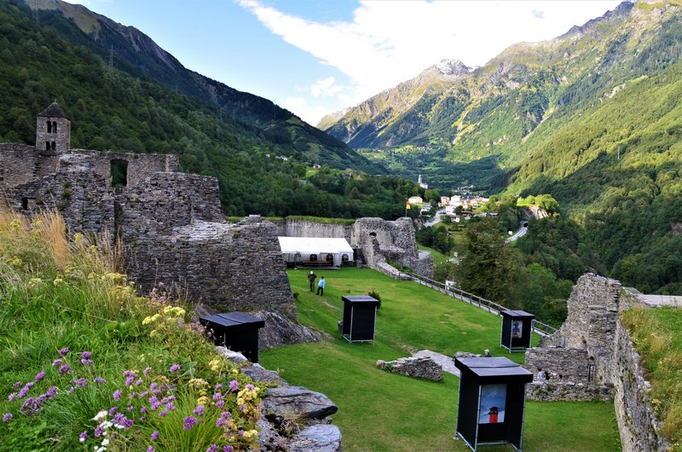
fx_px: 510
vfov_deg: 47.7
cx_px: 341
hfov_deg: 67.5
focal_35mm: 27
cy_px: 226
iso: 320
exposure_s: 1/80
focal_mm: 18
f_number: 8
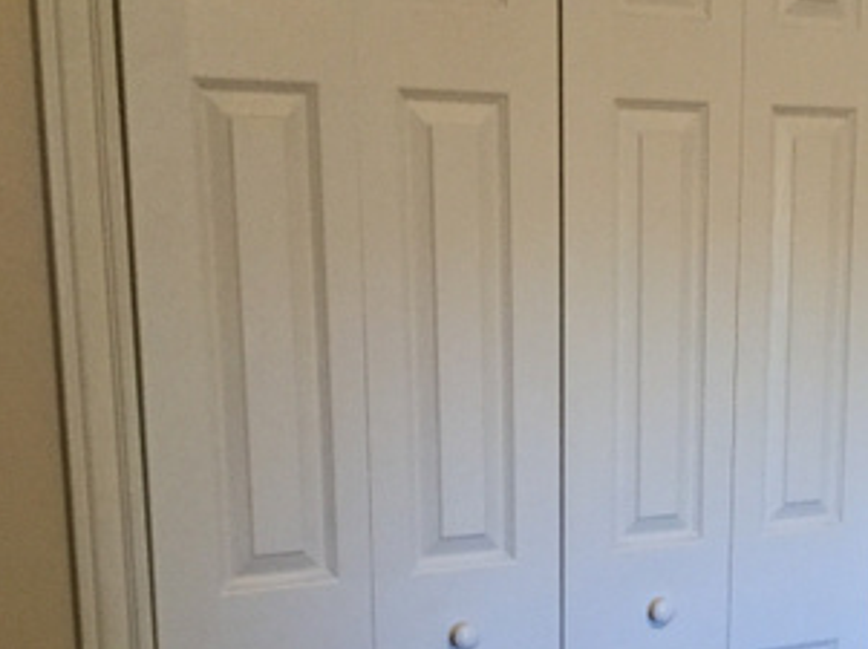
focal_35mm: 66
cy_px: 545
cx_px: 761
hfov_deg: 28.4
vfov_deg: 21.8
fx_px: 1653
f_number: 2.4
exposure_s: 1/30
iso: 160
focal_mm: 3.3
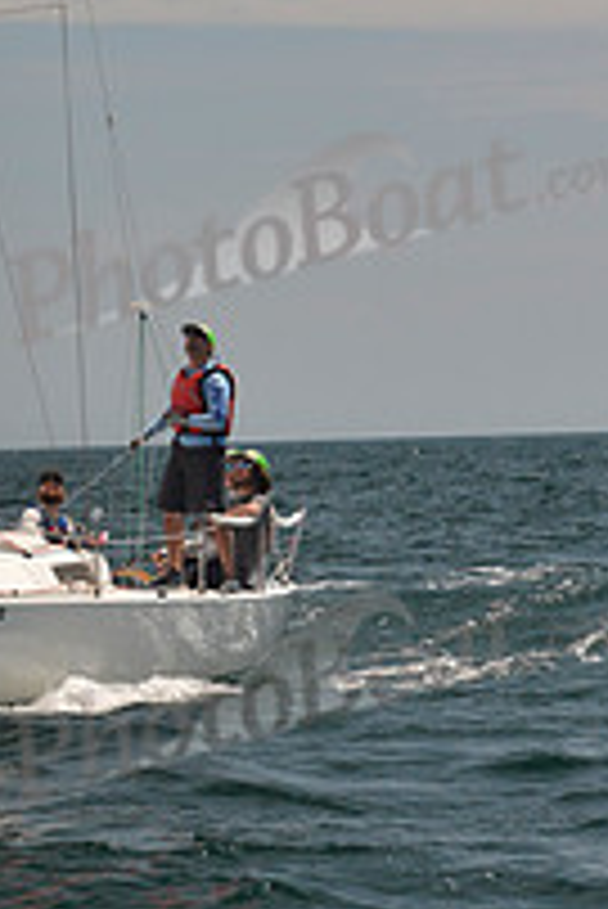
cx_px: -223
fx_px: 6904
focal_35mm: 273
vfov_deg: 7.5
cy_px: 58
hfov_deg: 5.0
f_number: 8
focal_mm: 95
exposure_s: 1/800
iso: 400
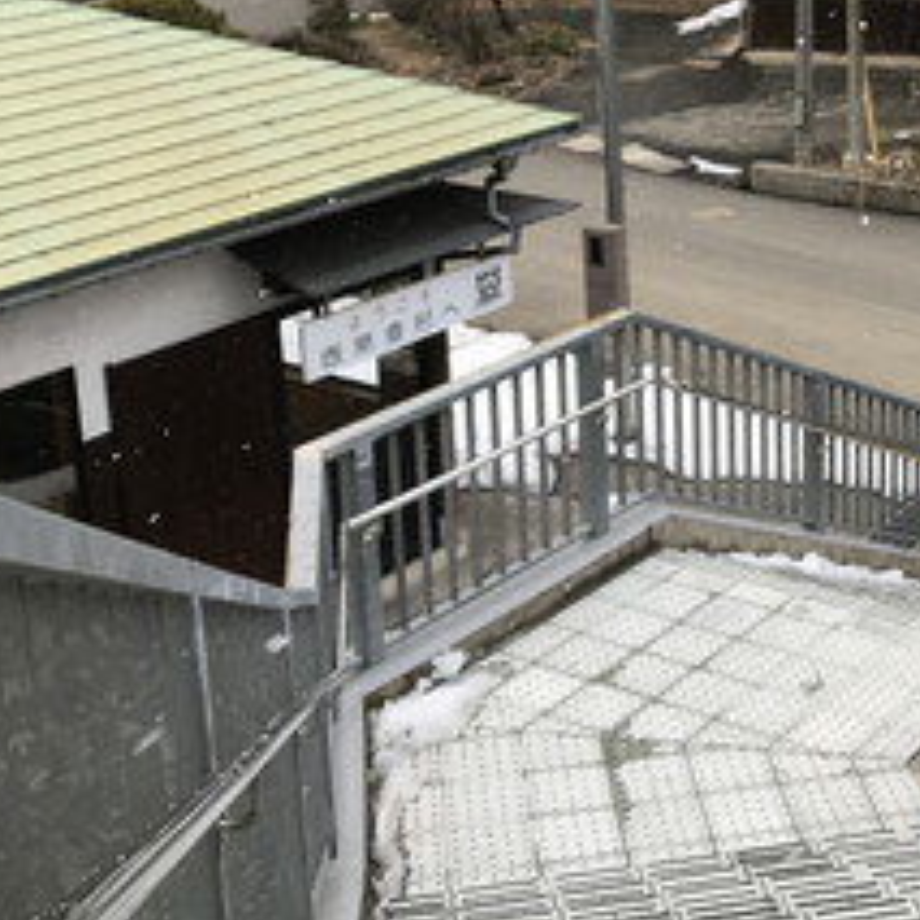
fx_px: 1924
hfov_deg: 25.6
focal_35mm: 64
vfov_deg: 26.5
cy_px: 227
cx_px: 911
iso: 20
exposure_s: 1/271
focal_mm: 3.99
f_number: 1.8
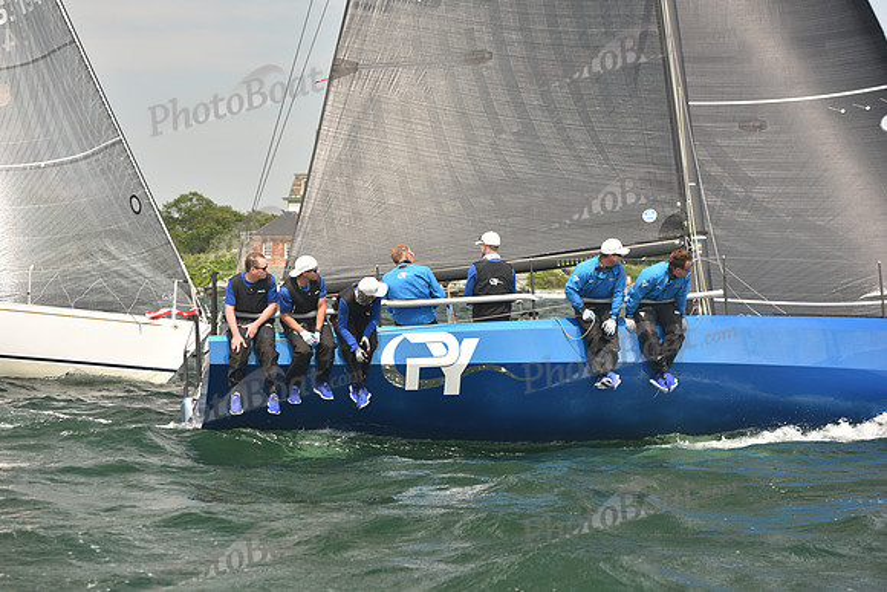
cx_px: 444
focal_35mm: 92
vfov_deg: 14.9
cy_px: 296
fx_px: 2267
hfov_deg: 22.1
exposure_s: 1/640
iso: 250
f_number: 4.5
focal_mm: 92
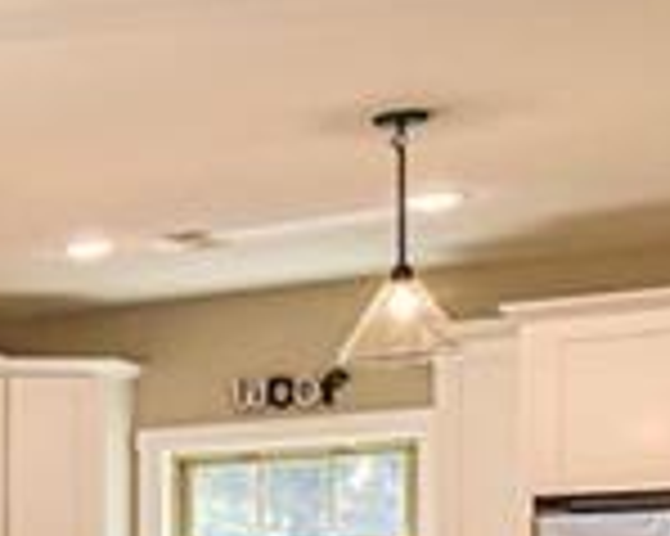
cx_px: -1084
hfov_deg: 12.7
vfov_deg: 14.3
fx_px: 2041
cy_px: 691
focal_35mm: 103
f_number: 8
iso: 1250
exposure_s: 1/160
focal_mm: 16
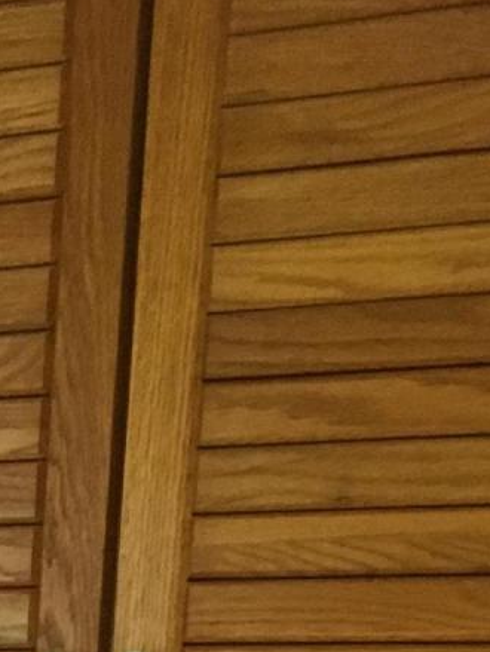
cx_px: -245
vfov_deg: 12.9
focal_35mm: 132
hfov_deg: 10.8
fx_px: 2488
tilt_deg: -11.8
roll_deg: -2.5
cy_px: 1319
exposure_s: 1/30
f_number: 2.2
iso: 125
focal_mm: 4.15
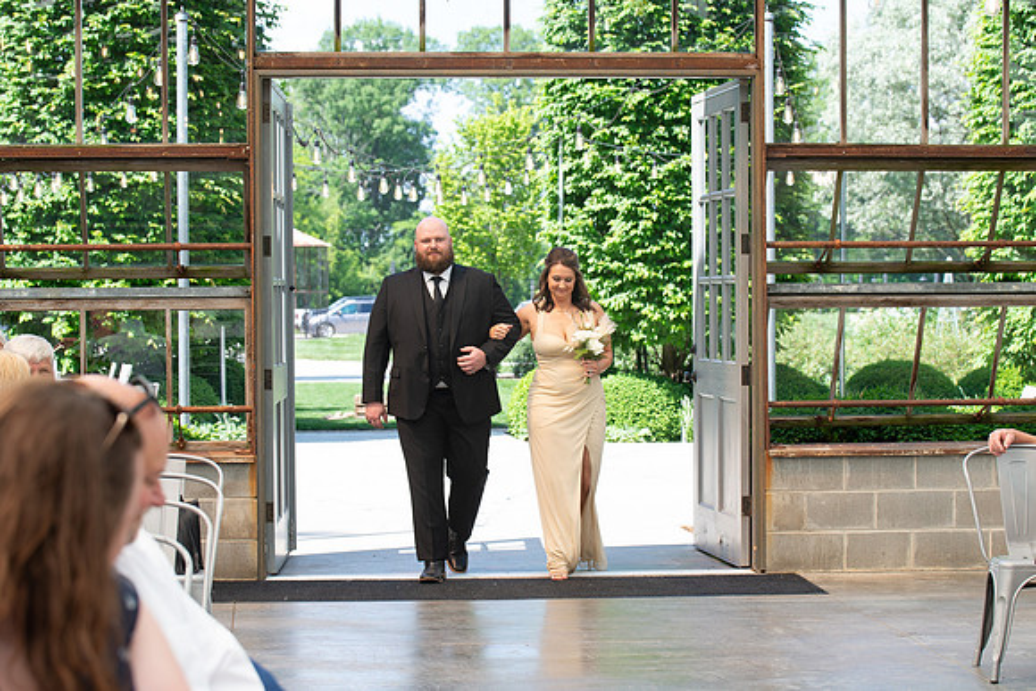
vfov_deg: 15.4
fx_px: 2548
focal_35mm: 89
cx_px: 493
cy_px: 421
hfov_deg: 23.0
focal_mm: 70
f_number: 5
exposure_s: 1/250
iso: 160
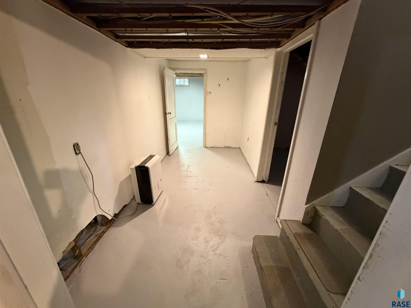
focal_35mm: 14
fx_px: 166
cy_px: 154
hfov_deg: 102.1
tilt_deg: -20.4
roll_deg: -0.5
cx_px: 206
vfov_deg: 85.7
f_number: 2.2
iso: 800
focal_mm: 2.22
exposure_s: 1/60
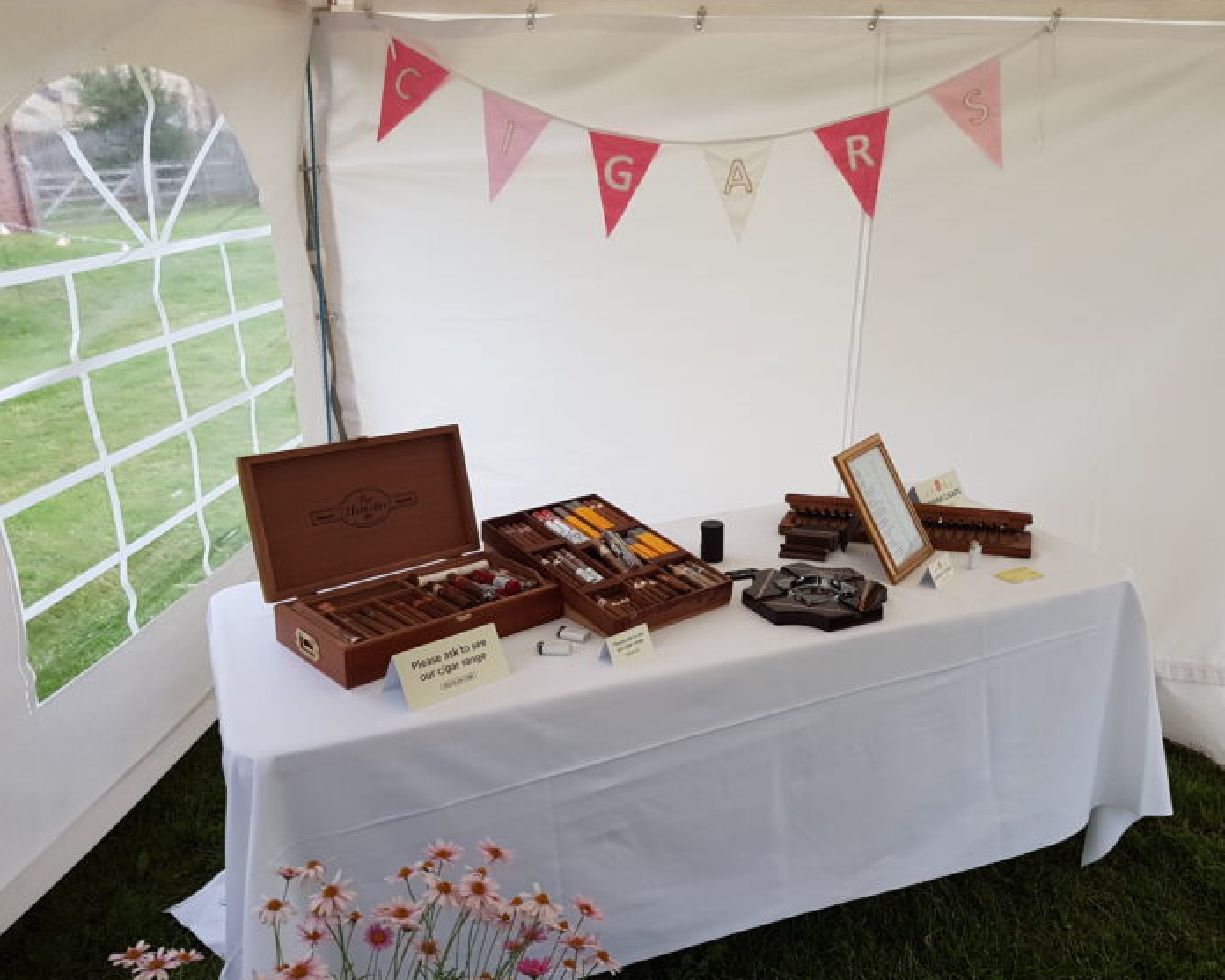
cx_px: 665
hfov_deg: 62.1
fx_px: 1015
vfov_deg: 51.5
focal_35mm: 28
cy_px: 500
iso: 40
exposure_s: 1/50
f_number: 1.7
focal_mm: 4.2
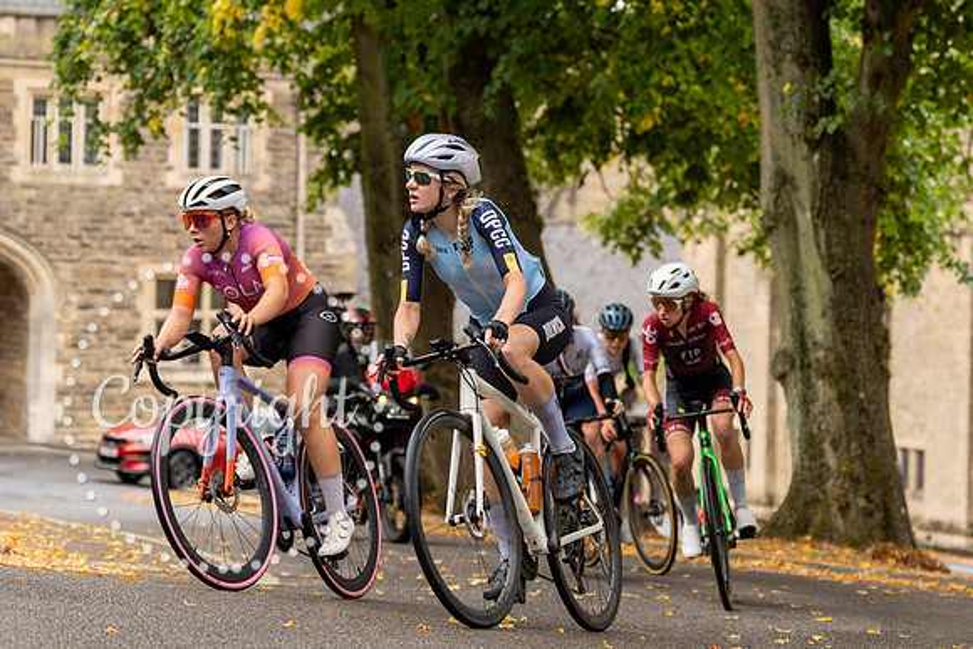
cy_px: 250
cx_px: 472
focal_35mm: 113
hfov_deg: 18.1
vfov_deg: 12.1
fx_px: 3060
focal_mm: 70
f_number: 2.8
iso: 640
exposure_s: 1/800
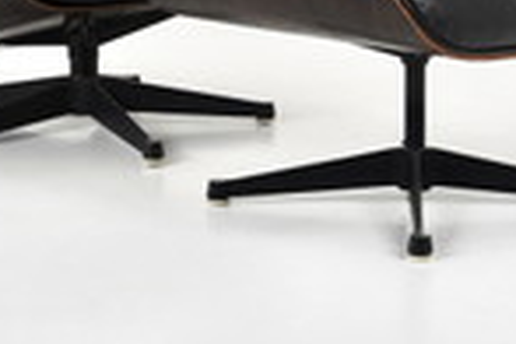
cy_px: -67
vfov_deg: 9.9
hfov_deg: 15.1
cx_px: 284
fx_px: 1949
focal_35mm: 136
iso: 200
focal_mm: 26
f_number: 5.6
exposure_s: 1/30
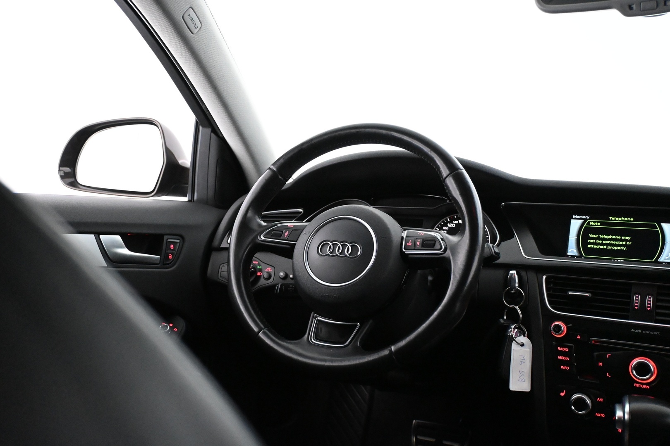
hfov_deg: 57.2
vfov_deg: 40.0
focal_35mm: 33
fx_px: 614
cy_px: 223
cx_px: 335
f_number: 4
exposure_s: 1/60
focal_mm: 22
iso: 7200
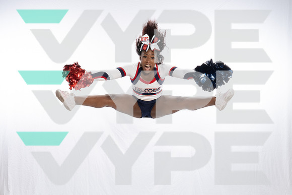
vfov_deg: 22.6
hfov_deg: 33.4
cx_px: 142
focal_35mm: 60
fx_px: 487
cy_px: 125
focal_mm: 40
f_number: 11
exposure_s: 1/250
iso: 1250
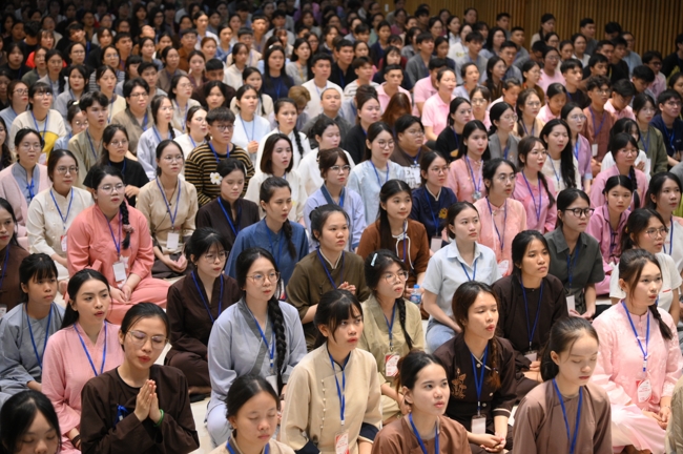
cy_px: 227
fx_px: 1478
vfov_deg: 17.5
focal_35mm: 78
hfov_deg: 26.0
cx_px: 342
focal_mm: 78
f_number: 4
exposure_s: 1/100
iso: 2500
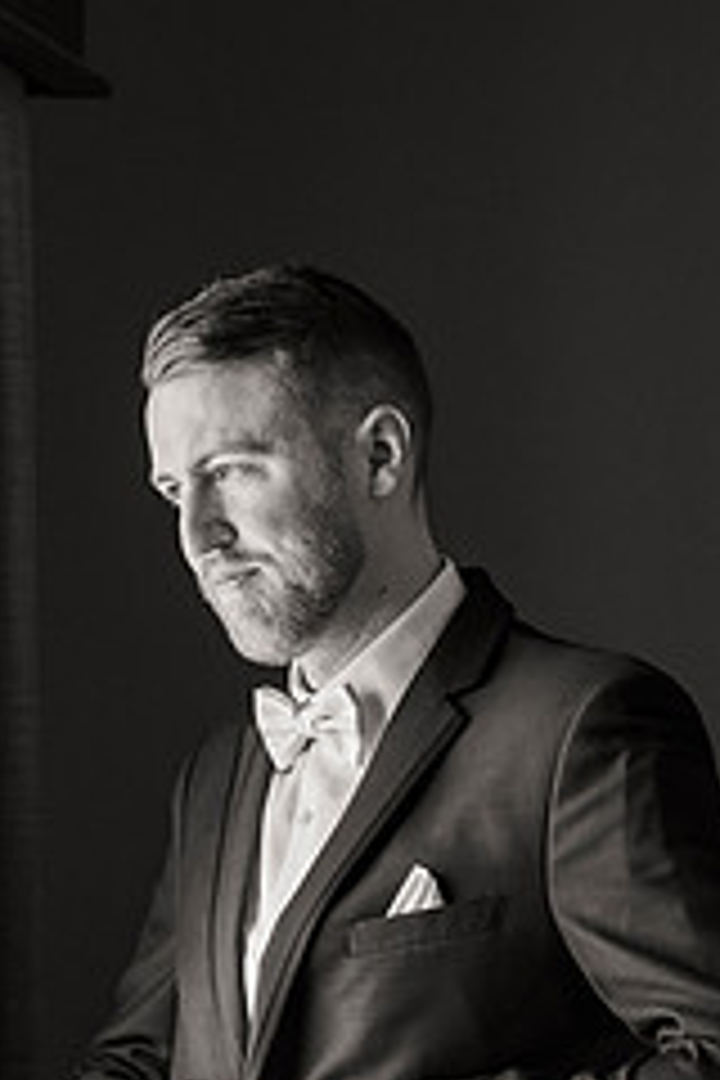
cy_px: 792
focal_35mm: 197
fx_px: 5910
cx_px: 225
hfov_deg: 7.0
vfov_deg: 10.4
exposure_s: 1/640
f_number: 3.5
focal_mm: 105
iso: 2500
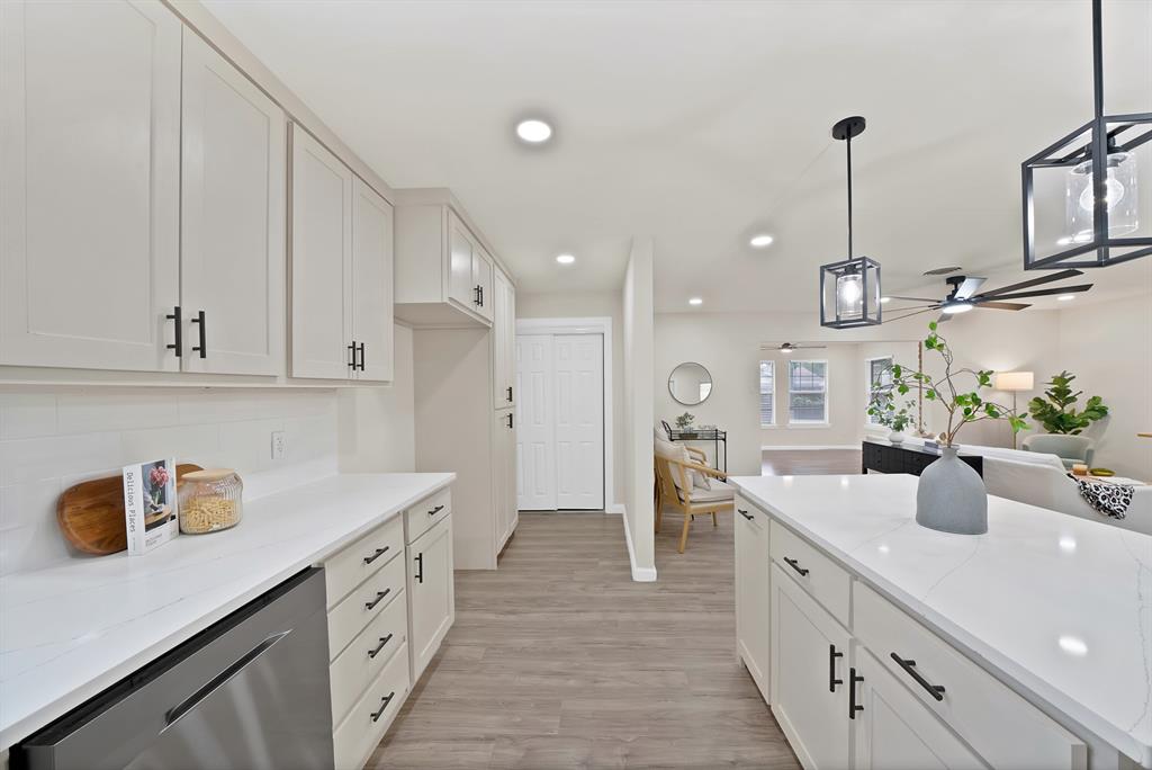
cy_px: 385
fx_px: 384
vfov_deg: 90.1
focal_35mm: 12
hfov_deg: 112.6
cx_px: 576
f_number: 9
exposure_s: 1/3
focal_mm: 12
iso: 640
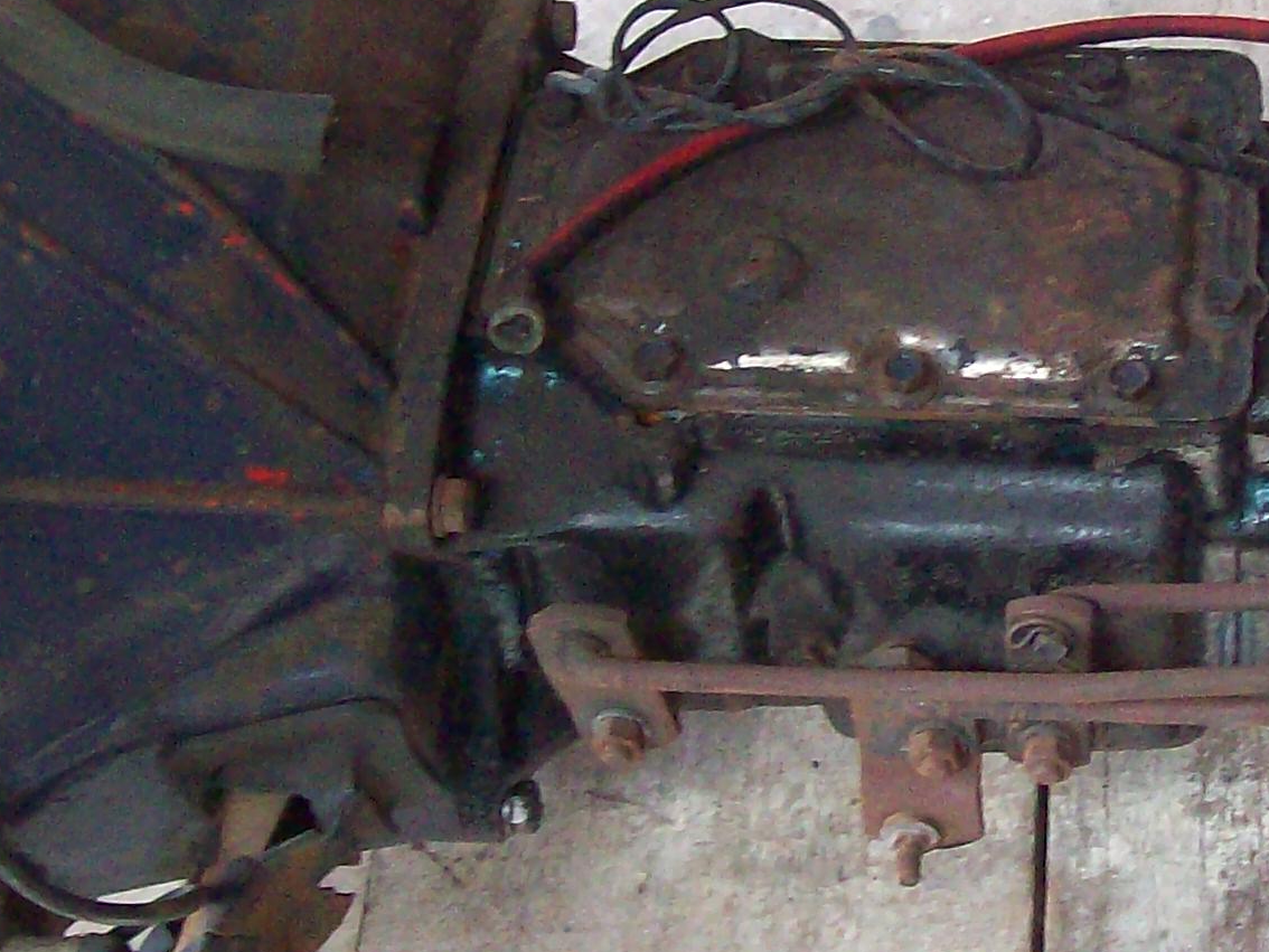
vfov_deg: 15.2
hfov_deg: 20.0
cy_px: 352
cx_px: 1013
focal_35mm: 97
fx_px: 3557
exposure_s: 1/128
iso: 355
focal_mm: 6
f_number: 2.7
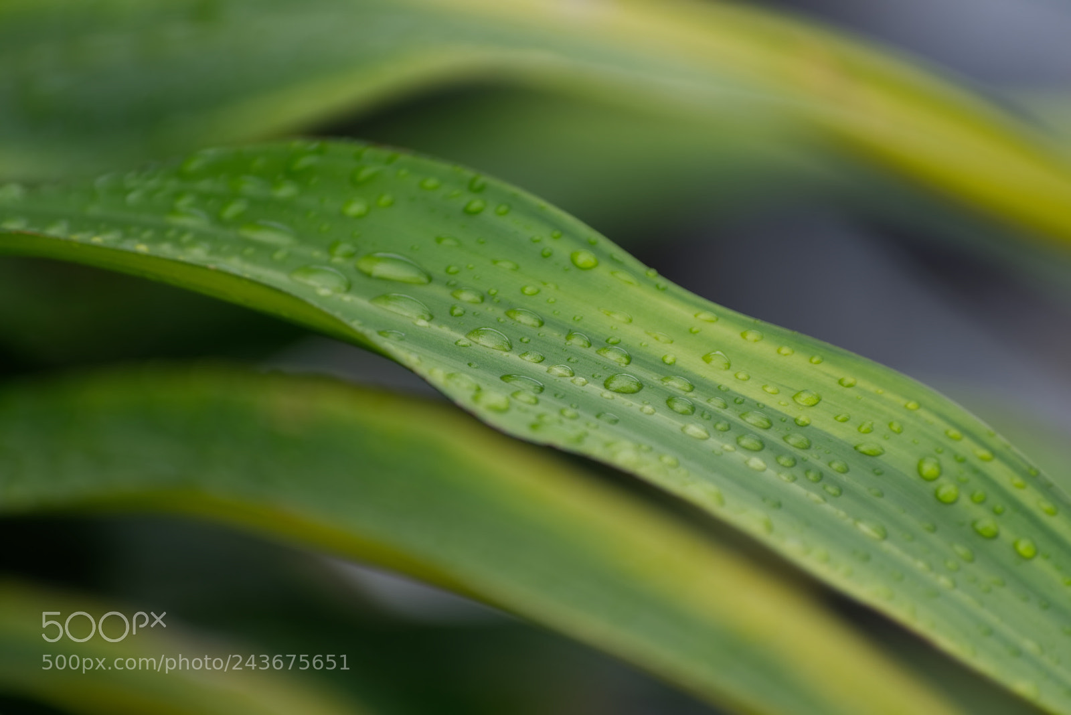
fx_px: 6011
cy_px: 358
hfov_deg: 10.2
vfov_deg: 6.8
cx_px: 536
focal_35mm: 202
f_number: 2.8
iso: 100
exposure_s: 1/800
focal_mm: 135
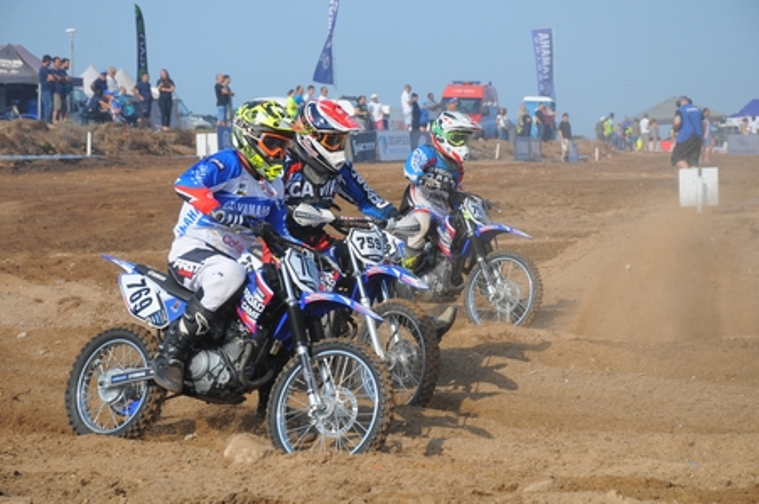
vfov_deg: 10.1
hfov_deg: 15.2
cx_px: 380
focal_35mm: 135
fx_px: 2843
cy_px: 252
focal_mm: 90
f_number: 8
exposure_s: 1/640
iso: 320
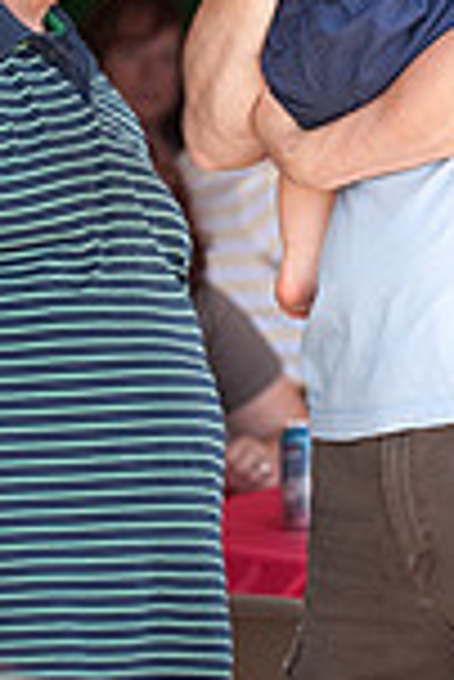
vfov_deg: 6.6
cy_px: 126
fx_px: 5888
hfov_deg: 4.4
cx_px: 218
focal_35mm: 312
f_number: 4
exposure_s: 1/320
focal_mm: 105
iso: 400
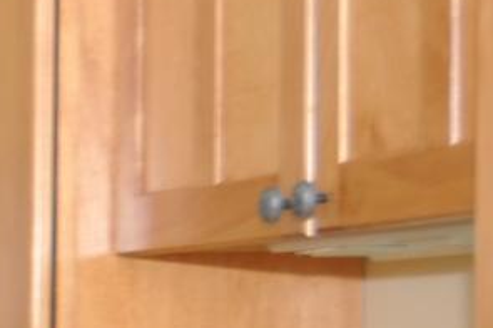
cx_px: -949
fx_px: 2845
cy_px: 499
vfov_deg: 6.5
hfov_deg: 8.4
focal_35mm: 208
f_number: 4
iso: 250
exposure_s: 1/60
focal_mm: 20
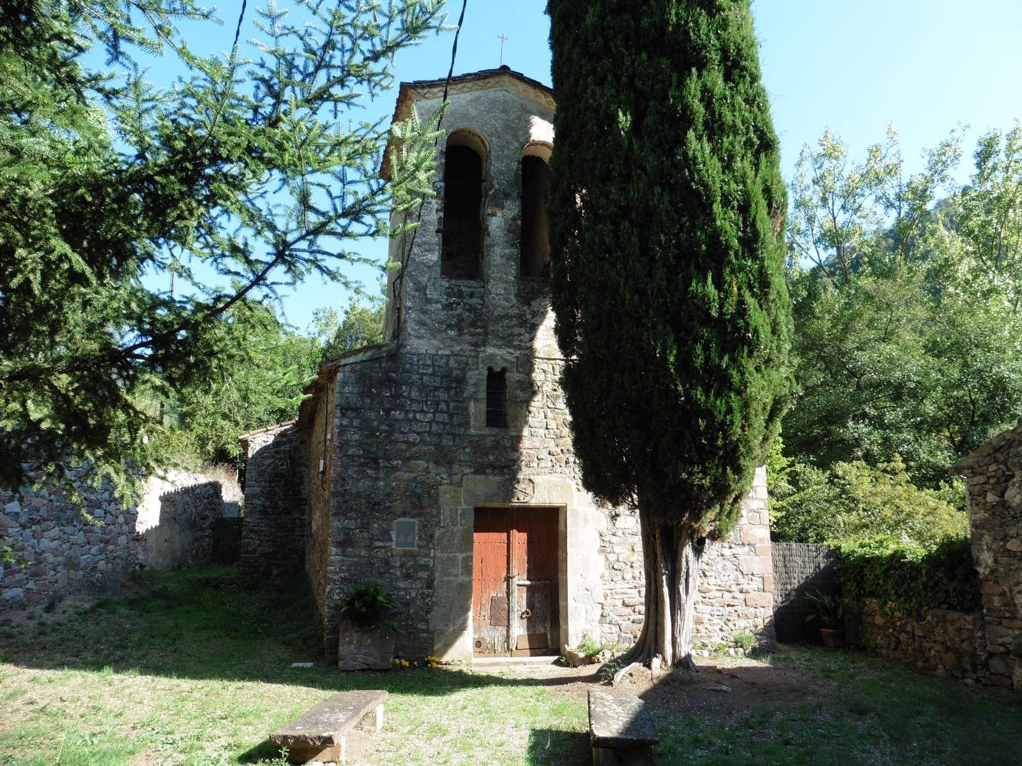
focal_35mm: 24
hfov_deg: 71.6
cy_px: 383
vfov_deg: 56.8
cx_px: 511
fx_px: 709
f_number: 4
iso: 100
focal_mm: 4.3
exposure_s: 1/250
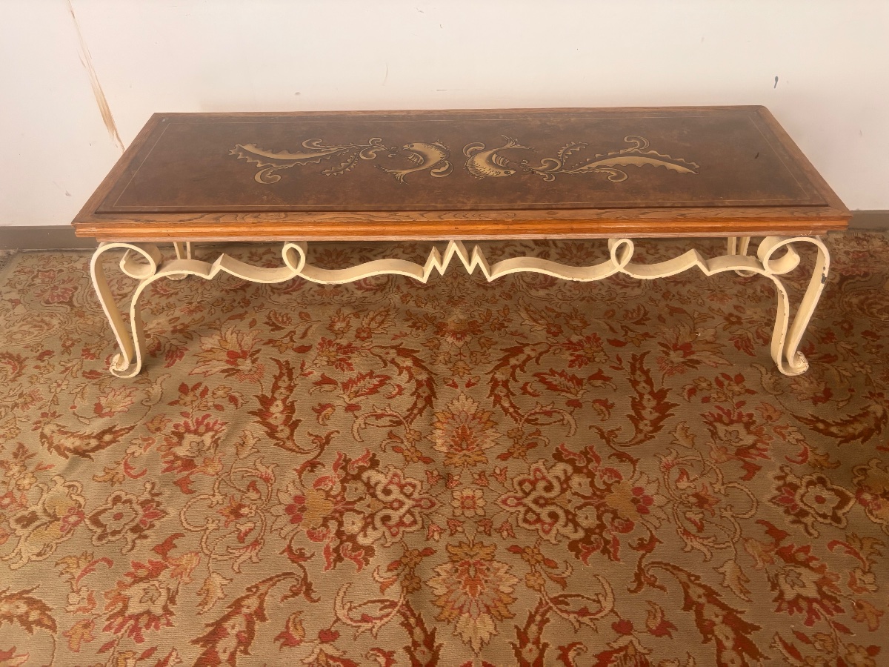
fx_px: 668
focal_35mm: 26
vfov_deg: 53.1
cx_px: 444
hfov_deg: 67.3
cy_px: 334
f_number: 1.6
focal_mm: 5.96
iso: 320
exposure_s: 1/60
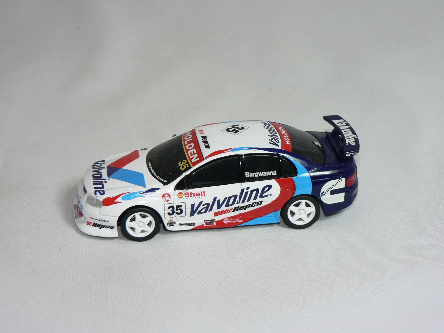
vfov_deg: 17.6
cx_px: 222
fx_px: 1077
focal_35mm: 84
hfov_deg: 23.3
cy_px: 166
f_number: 3.2
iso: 80
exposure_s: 1/60
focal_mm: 14
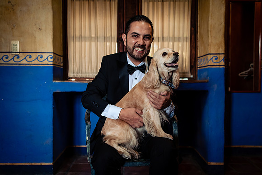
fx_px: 286
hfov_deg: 49.3
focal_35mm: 39
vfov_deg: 34.0
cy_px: 88
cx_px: 128
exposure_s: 1/100
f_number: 2.8
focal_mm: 35
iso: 800
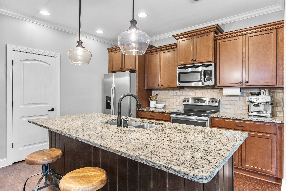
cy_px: 96
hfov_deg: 84.0
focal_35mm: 20
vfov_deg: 61.9
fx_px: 159
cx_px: 143
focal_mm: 20
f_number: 7.1
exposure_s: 1/2
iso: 640
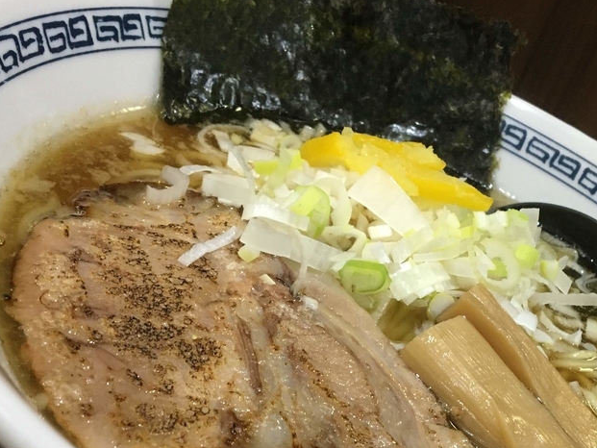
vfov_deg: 25.6
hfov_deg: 34.0
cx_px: 398
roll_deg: -27.0
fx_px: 966
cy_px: 360
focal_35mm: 56
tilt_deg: -32.1
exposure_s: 1/30
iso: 125
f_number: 2.2
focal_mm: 4.15
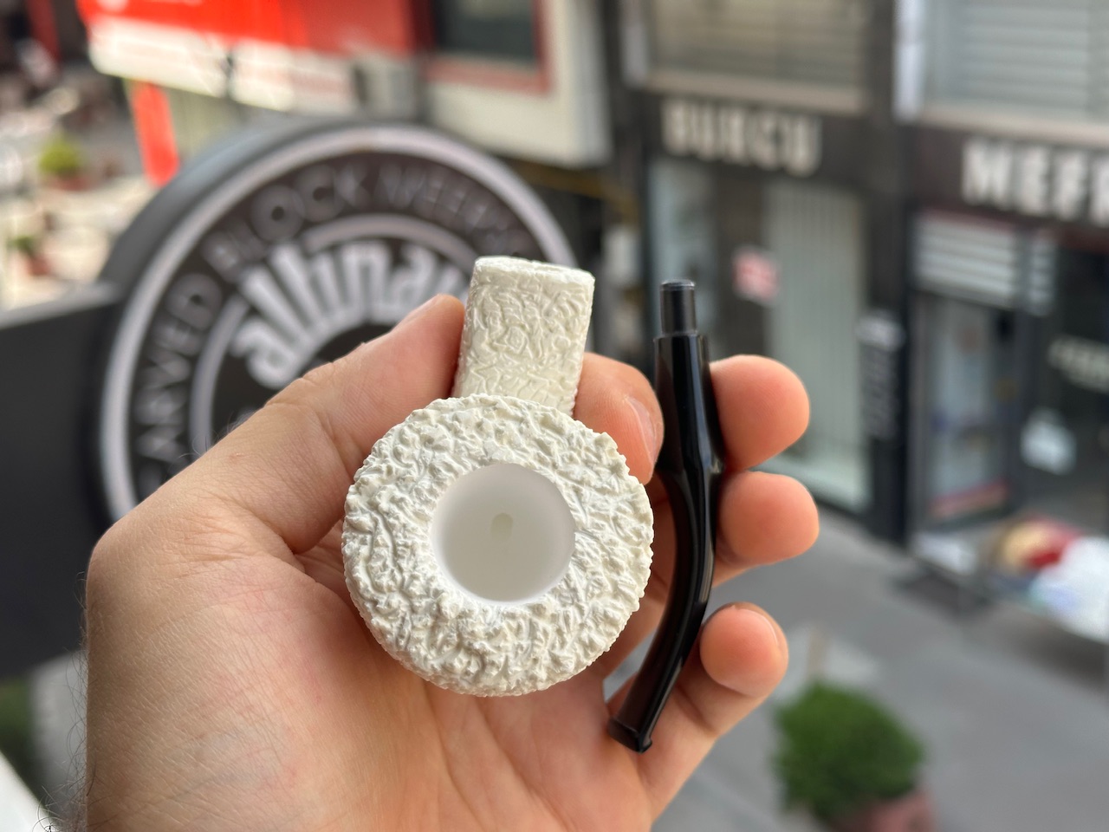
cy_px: 416
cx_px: 554
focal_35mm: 48
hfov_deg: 39.7
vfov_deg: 30.3
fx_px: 1538
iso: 64
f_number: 1.78
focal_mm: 6.86
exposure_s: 1/785
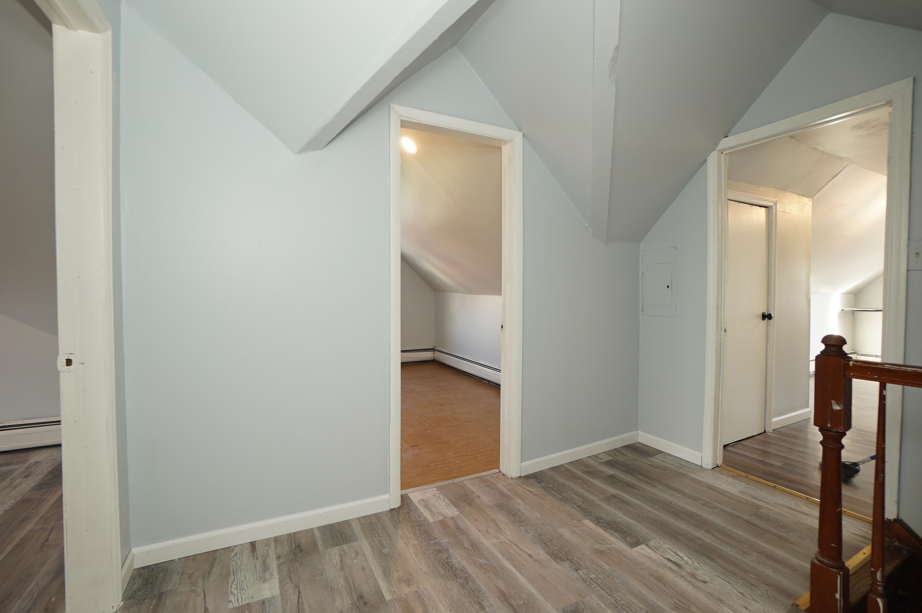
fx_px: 384
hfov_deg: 100.4
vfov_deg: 77.2
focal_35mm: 15
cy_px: 306
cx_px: 461
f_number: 4
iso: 200
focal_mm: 10
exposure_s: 1/20
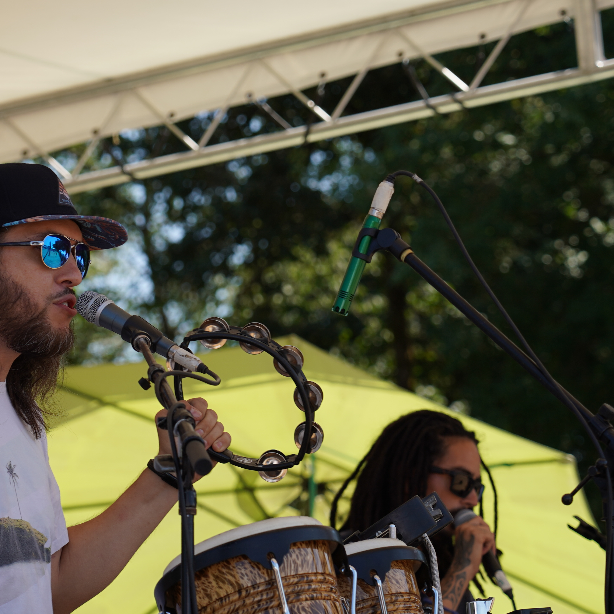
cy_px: 274
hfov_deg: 9.4
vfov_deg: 9.5
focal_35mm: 185
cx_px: 91
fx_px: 3713
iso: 100
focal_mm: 105
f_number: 5.6
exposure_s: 1/320
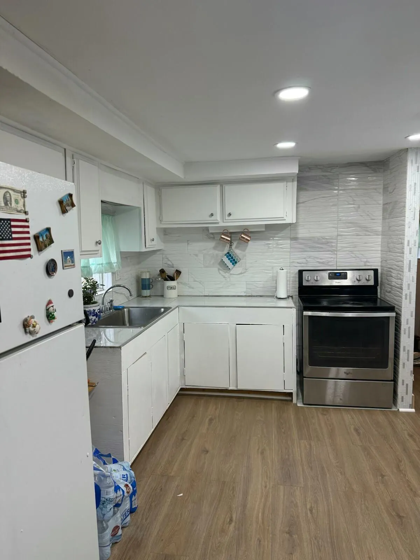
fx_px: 388
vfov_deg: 71.6
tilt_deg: -5.4
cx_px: 210
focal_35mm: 24
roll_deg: +0.8
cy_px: 280
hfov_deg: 56.8
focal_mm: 6.76
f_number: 1.78
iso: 200
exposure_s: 1/202
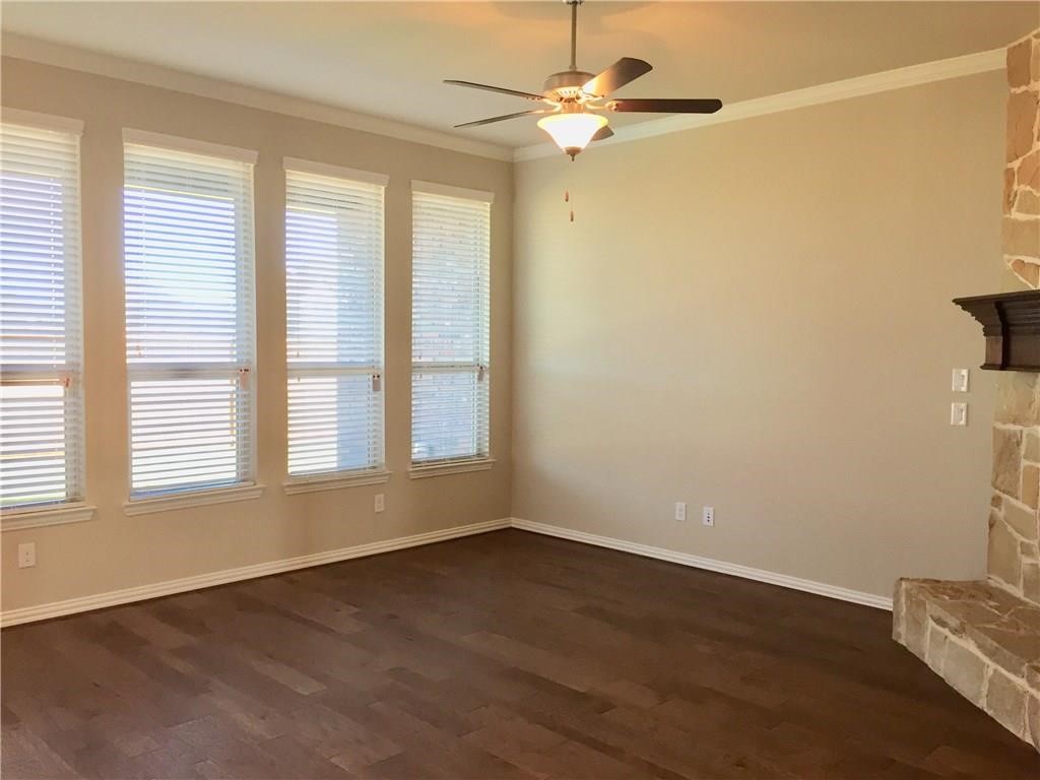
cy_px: 390
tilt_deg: -4.6
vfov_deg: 48.2
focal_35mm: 29
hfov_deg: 61.7
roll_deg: -1.6
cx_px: 520
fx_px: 871
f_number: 2.2
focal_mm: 4.15
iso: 32
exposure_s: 1/30
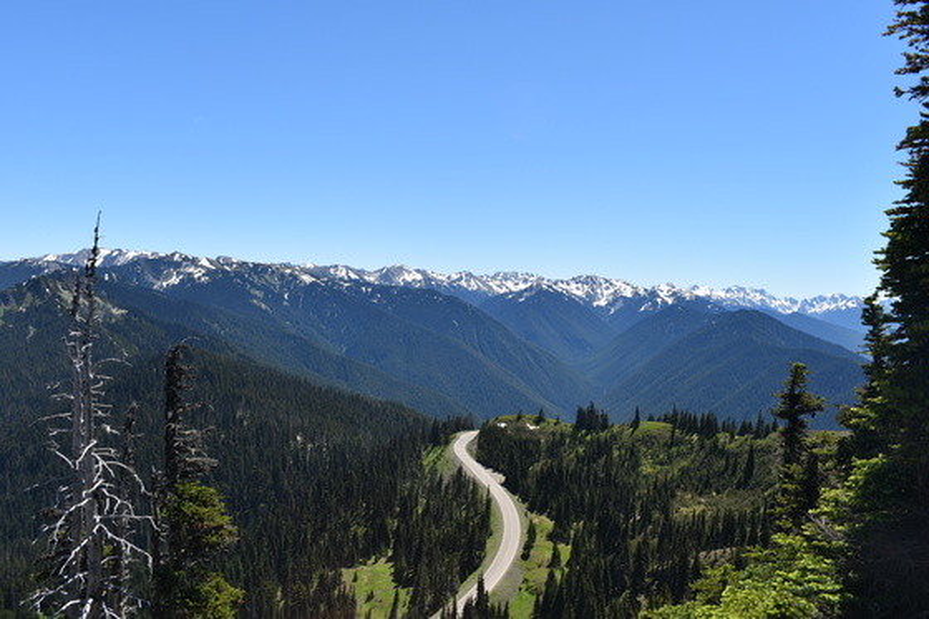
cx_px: 464
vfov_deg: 39.9
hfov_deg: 57.2
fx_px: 851
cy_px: 310
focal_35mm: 33
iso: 100
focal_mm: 22
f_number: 10
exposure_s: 1/200
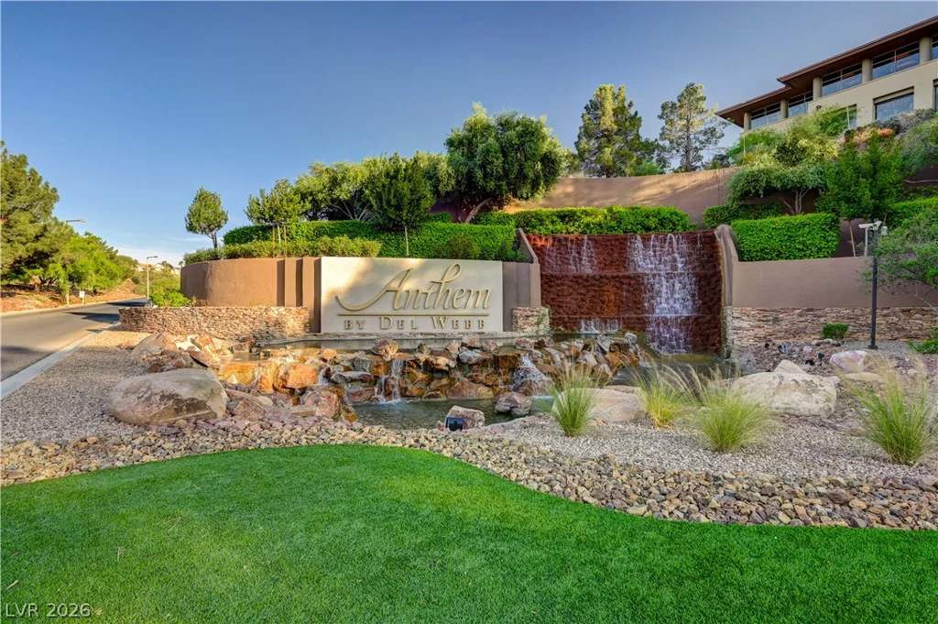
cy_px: 312
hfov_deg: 96.8
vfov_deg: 73.7
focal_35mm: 16
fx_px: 417
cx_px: 469
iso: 640
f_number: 9
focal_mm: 16
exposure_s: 1/80
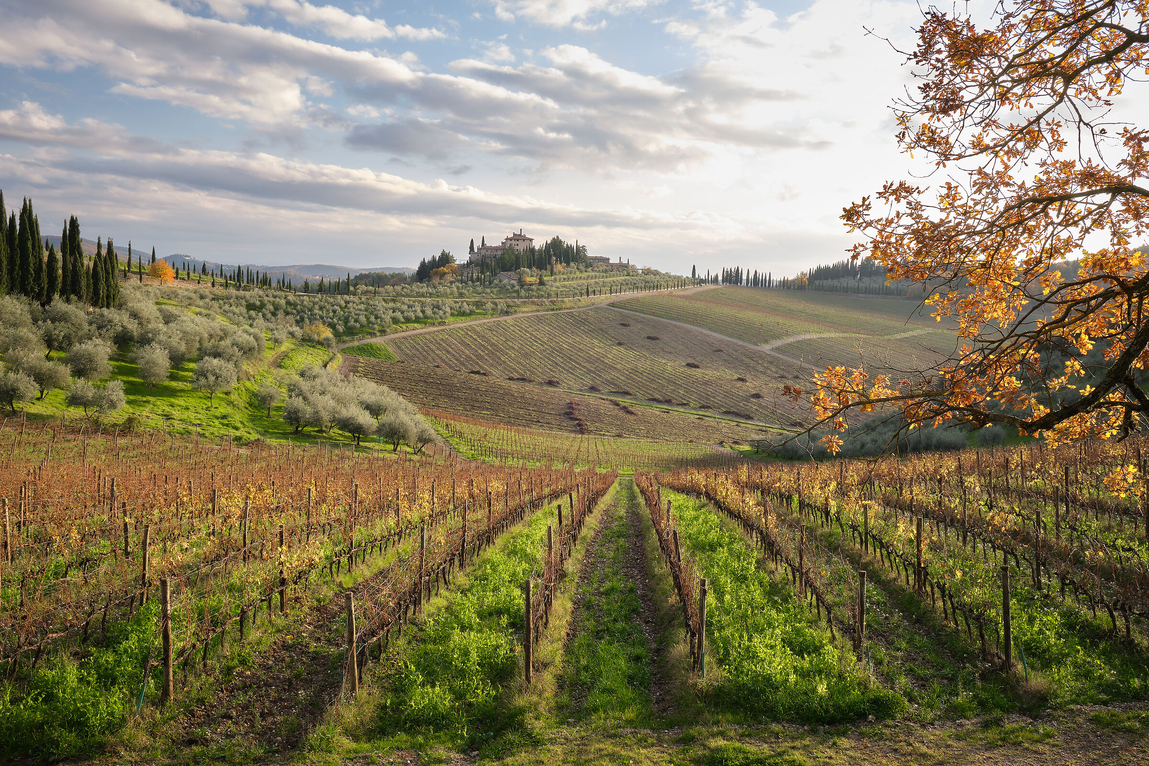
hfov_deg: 58.7
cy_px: 383
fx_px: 1021
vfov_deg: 41.1
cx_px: 574
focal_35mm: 32
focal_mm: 21.4
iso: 160
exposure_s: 1/8
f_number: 14
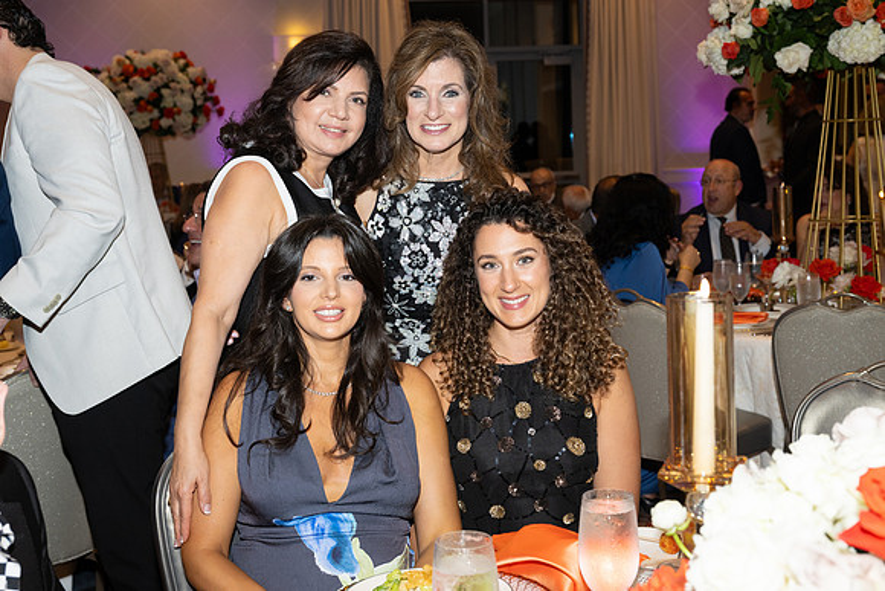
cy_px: 296
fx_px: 1131
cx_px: 442
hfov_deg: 42.7
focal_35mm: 46
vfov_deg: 29.3
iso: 800
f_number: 5.6
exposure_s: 1/100
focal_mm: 46
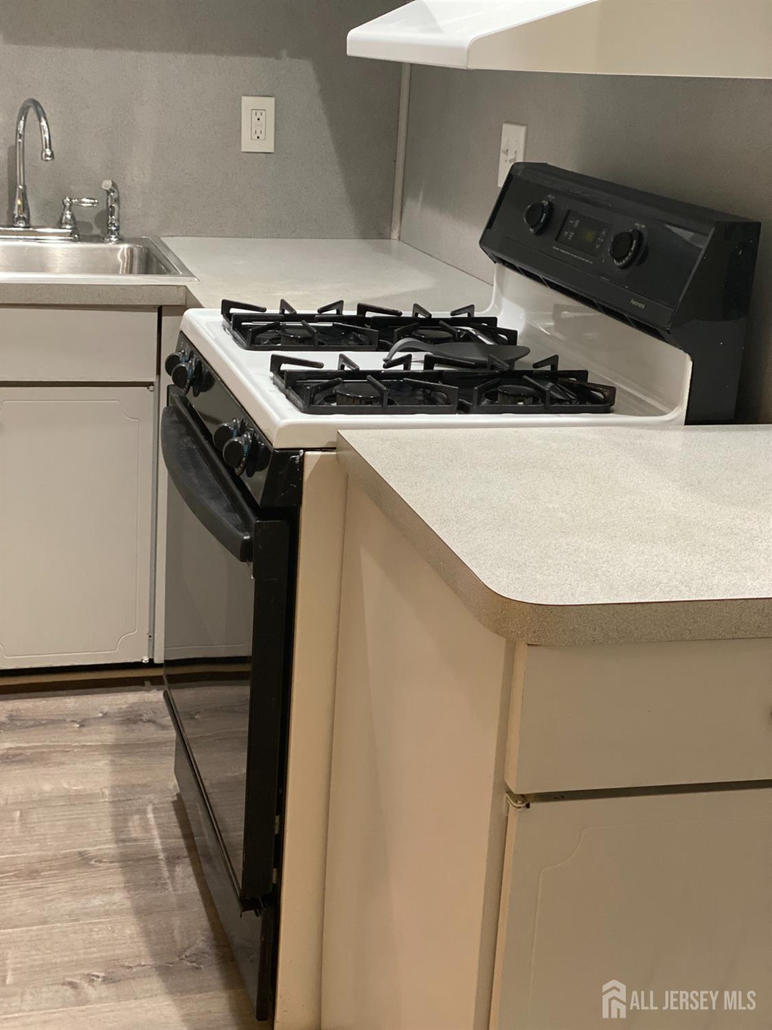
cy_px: 515
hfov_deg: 28.0
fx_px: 1546
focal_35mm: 52
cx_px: 386
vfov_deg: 36.8
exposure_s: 1/40
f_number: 2
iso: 200
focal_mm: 6
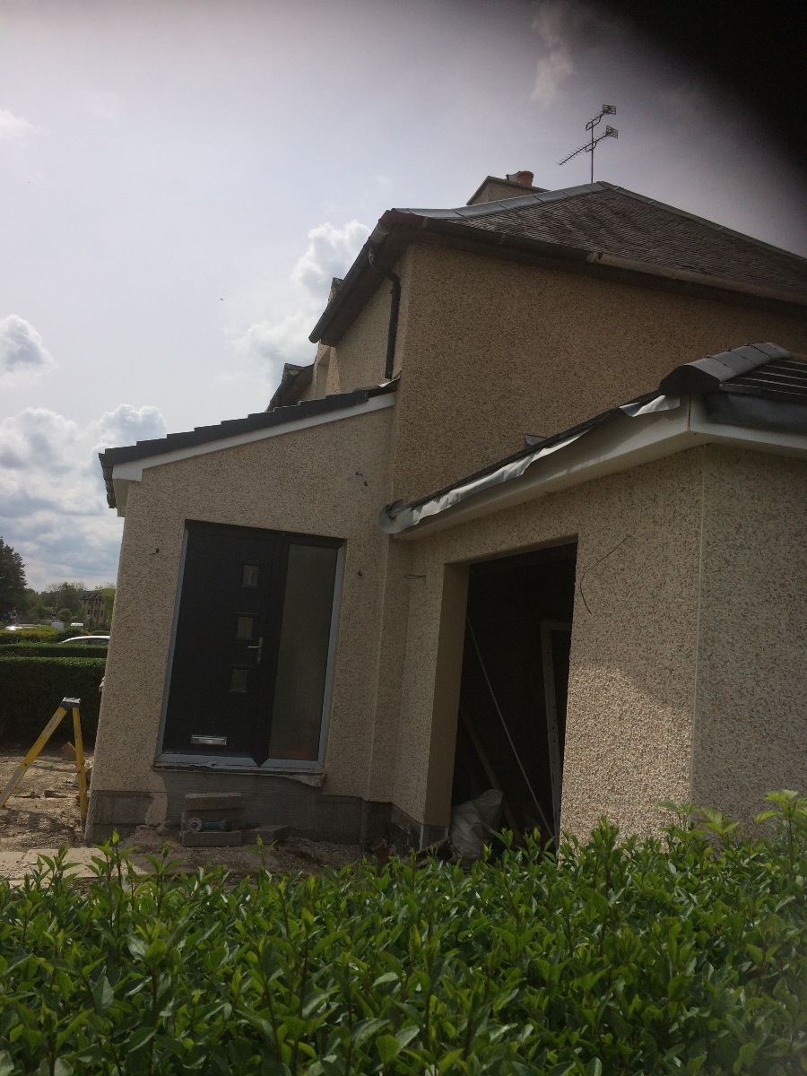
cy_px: 538
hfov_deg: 48.2
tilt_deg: +8.0
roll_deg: -3.8
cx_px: 404
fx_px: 901
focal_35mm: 29
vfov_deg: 61.7
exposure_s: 1/4566
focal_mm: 4.15
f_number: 2.2
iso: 32
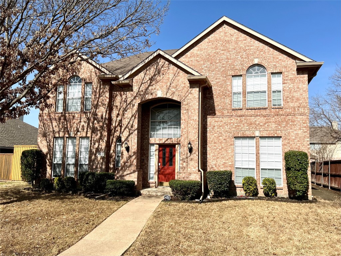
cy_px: 128
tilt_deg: +6.8
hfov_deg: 67.3
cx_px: 170
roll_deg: -0.9
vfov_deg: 53.1
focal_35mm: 26
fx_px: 256
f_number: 1.5
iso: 50
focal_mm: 5.7
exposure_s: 1/5882
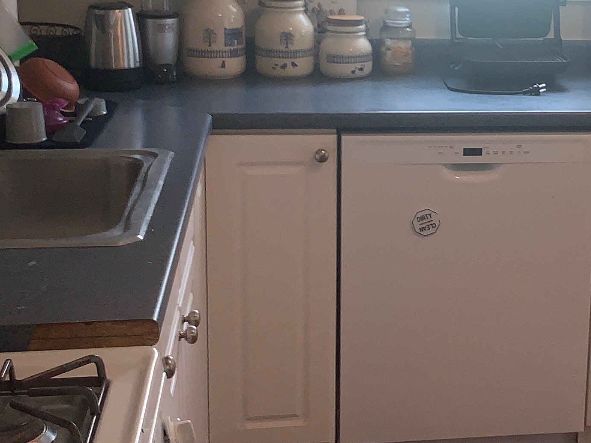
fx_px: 1298
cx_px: 555
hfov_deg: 24.7
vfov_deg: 19.4
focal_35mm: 76
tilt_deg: -12.1
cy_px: 168
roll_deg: -2.5
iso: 25
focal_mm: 4.25
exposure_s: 1/58
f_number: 1.8
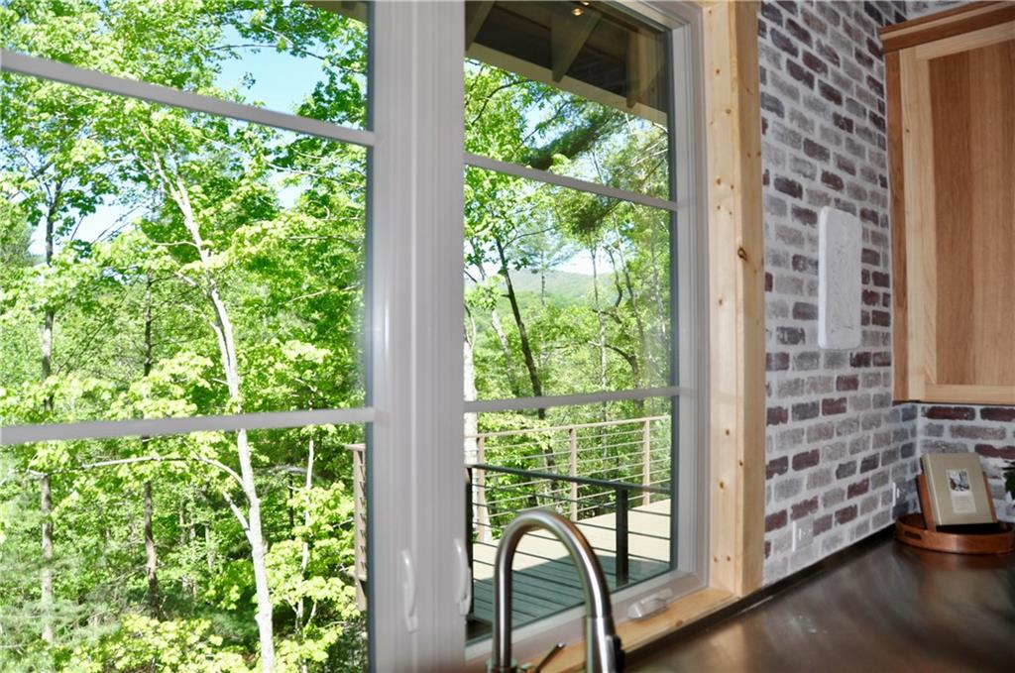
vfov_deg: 47.8
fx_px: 760
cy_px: 336
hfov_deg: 67.5
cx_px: 508
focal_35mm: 27
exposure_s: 1/200
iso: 200
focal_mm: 18
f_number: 5
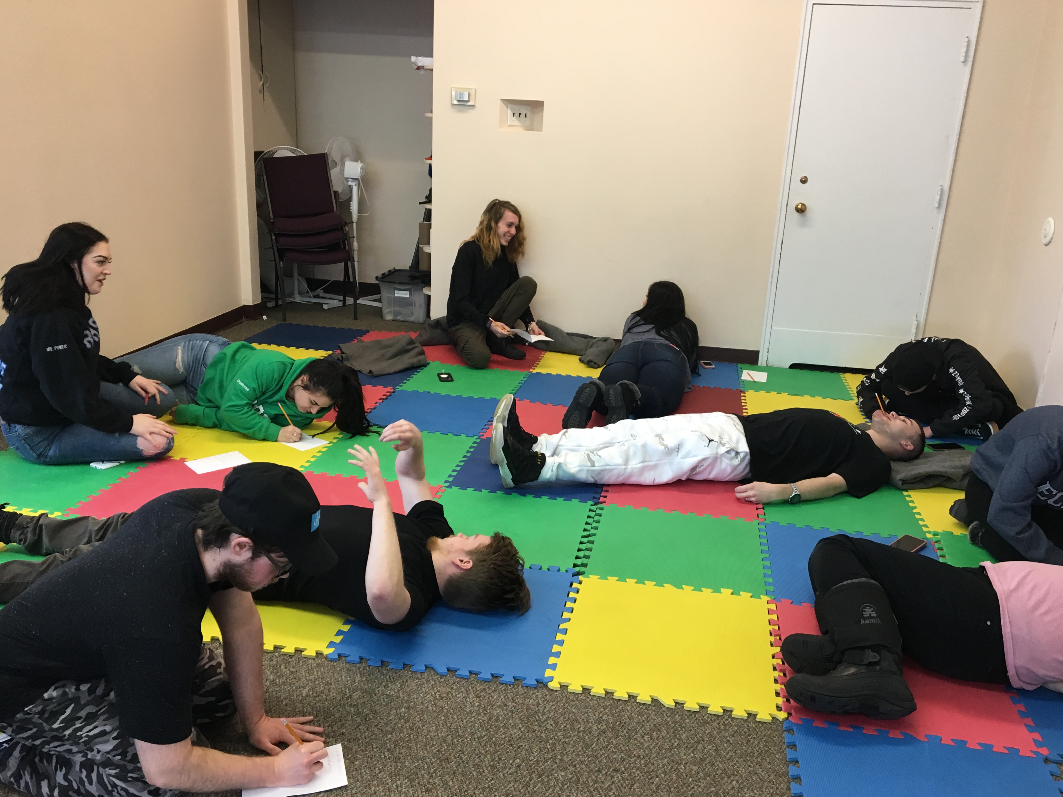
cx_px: 545
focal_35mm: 30
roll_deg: -2.7
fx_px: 921
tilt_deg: -16.5
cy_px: 409
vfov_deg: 46.8
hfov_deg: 60.0
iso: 80
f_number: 2.2
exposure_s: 1/30
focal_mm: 4.15
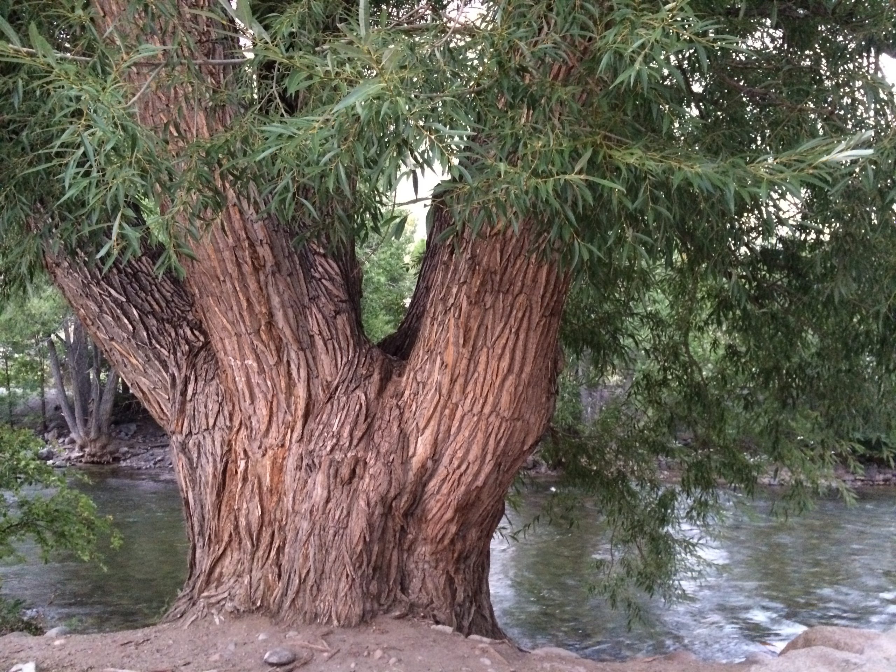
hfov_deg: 60.0
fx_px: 777
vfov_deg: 46.8
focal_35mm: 30
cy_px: 336
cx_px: 448
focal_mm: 4.12
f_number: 2.2
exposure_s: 1/15
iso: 400
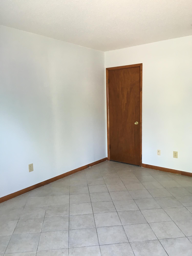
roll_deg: +0.5
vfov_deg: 61.7
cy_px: 128
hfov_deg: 48.2
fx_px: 214
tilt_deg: -8.2
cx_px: 96
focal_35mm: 29
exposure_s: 1/30
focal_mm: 4.15
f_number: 2.2
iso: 50
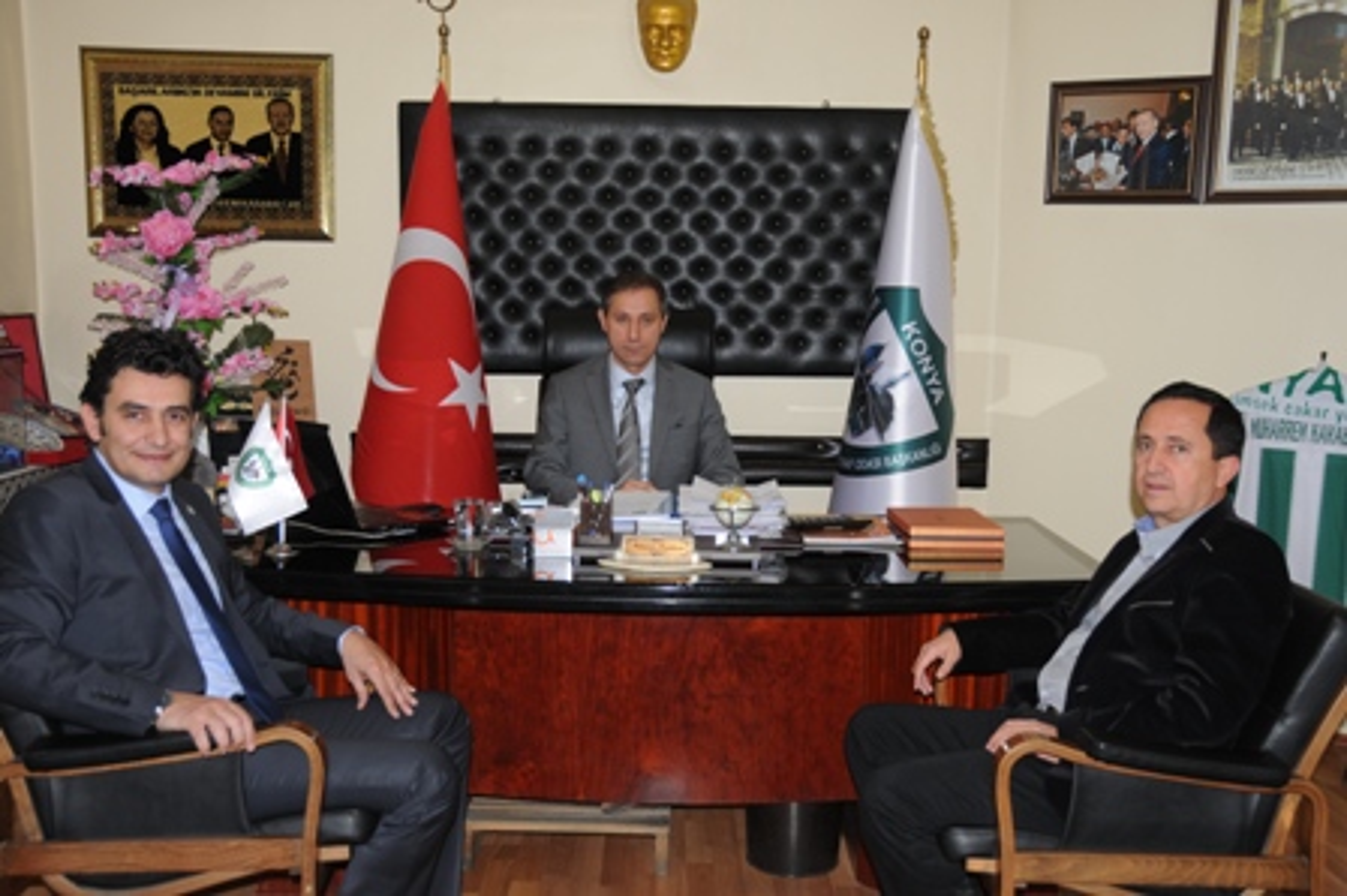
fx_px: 1346
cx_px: 674
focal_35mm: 36
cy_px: 448
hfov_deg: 53.2
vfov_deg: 36.8
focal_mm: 24
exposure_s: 1/60
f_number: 3.8
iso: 200
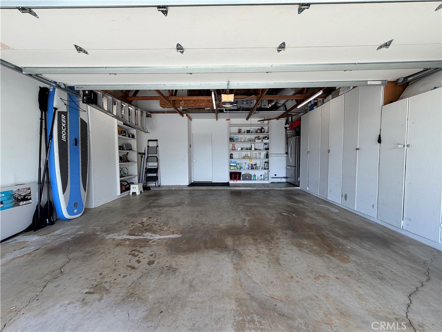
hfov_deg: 102.1
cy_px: 166
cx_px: 221
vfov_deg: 85.7
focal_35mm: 14
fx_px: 179
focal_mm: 2.22
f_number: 2.2
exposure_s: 1/120
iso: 32
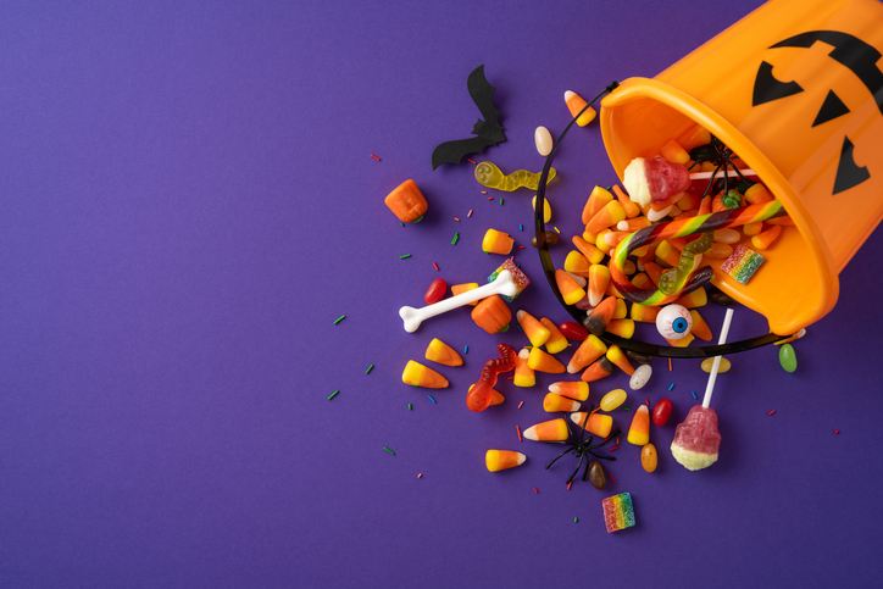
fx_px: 1227
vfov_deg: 27.0
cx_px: 442
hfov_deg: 39.6
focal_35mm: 50
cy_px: 294
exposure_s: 1/125
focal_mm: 50
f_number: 8
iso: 100
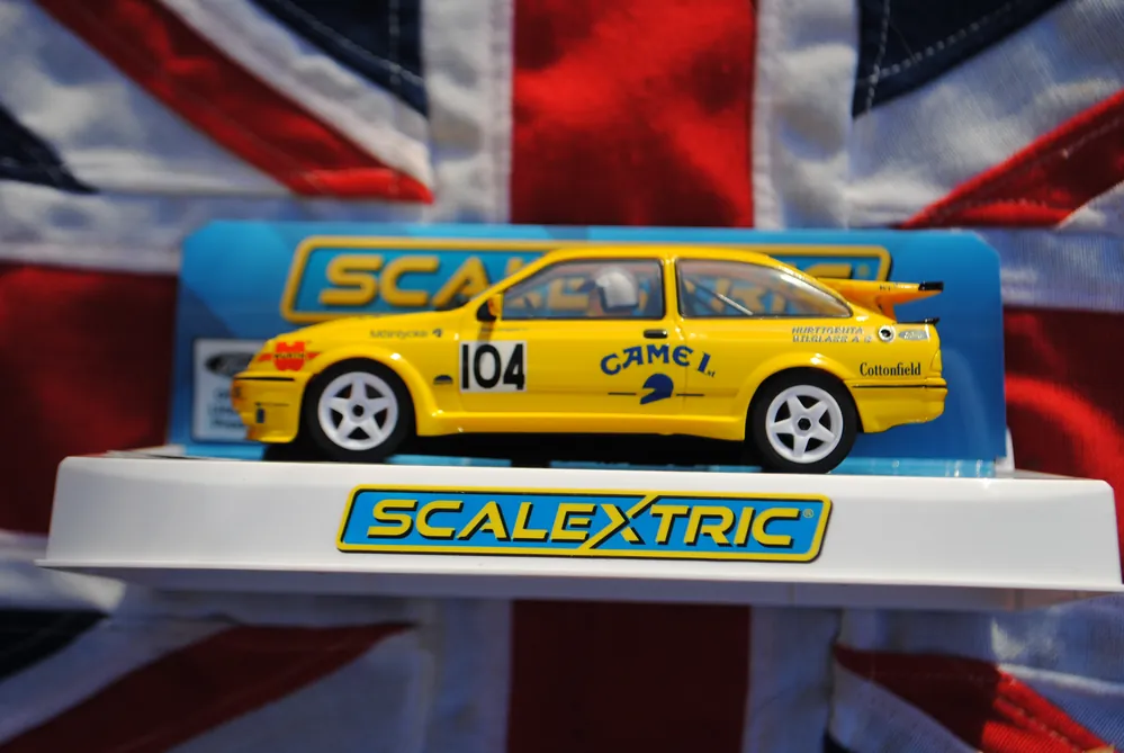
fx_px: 2110
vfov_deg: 20.2
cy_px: 376
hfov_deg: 29.8
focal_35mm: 68
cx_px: 562
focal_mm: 45
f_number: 7.1
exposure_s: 1/200
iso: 100
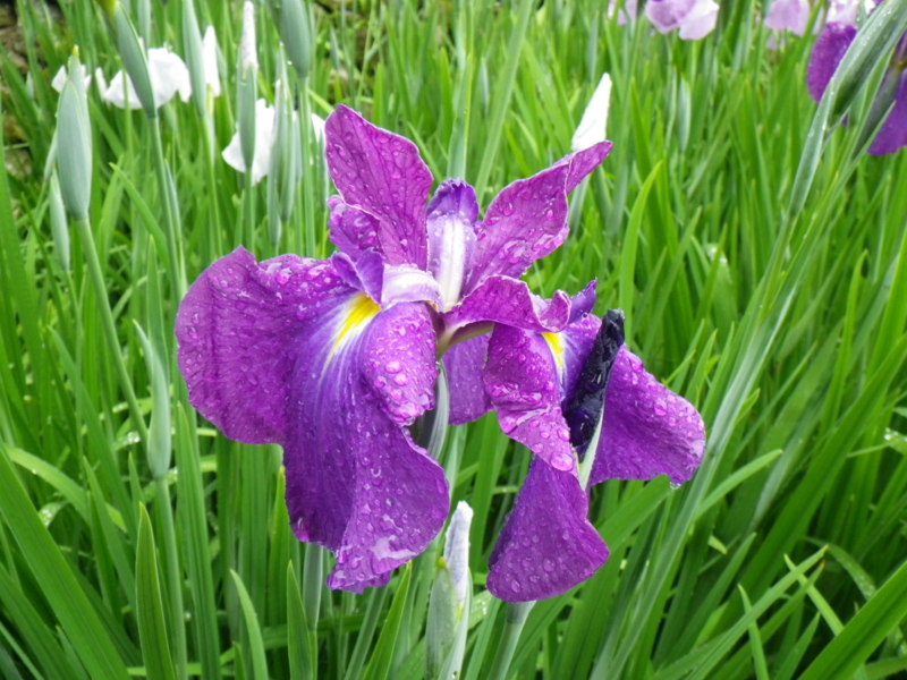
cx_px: 454
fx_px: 891
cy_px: 340
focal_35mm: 34
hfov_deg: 54.0
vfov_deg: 41.8
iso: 200
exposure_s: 1/50
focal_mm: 6.1
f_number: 3.8
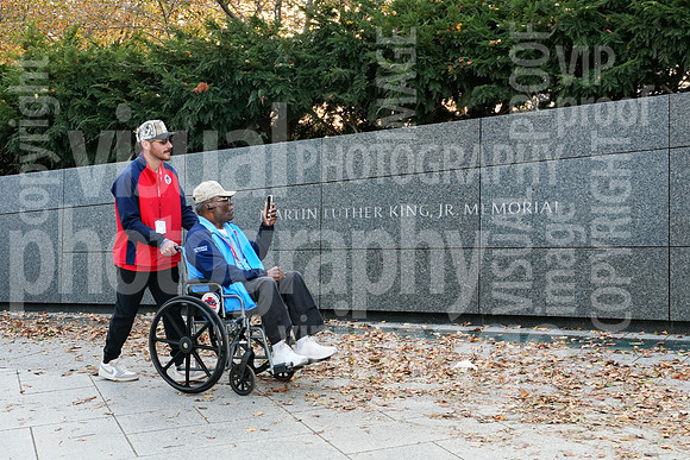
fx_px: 978
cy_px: 230
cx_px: 345
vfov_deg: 26.5
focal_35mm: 51
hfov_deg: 38.9
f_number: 8
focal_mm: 34
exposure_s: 1/100
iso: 1000
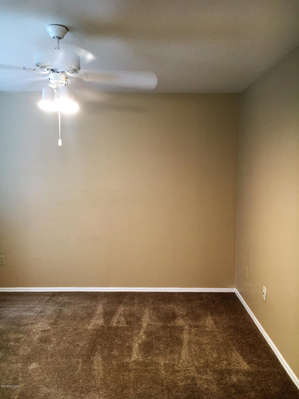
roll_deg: +0.1
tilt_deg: -4.9
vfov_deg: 61.7
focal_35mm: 29
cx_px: 150
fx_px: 334
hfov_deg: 48.2
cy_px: 200
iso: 80
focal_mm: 4.15
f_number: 2.2
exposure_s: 1/30
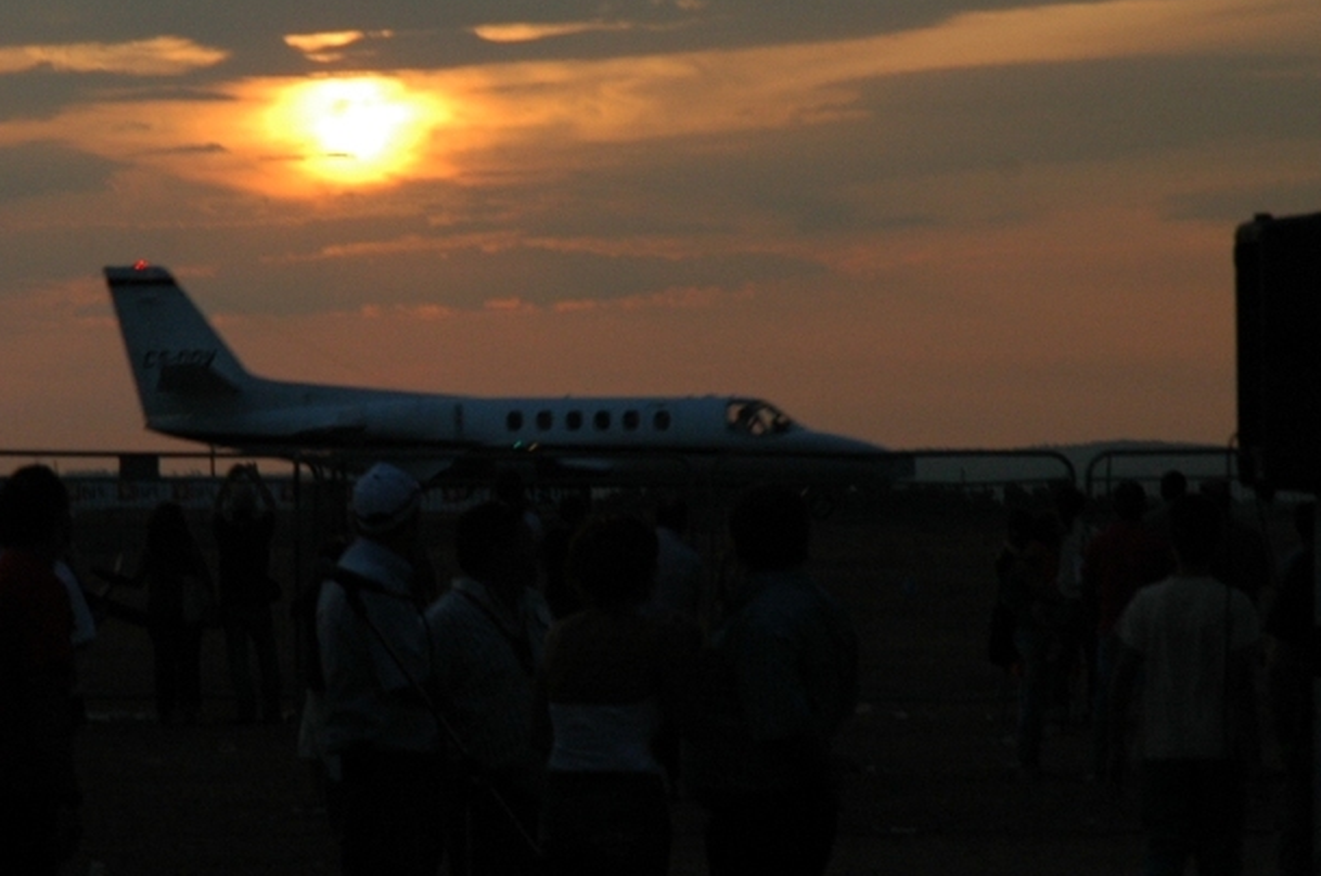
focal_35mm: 138
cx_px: 490
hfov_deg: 14.9
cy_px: 389
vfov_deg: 9.9
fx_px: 5056
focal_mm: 70
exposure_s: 1/320
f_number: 9
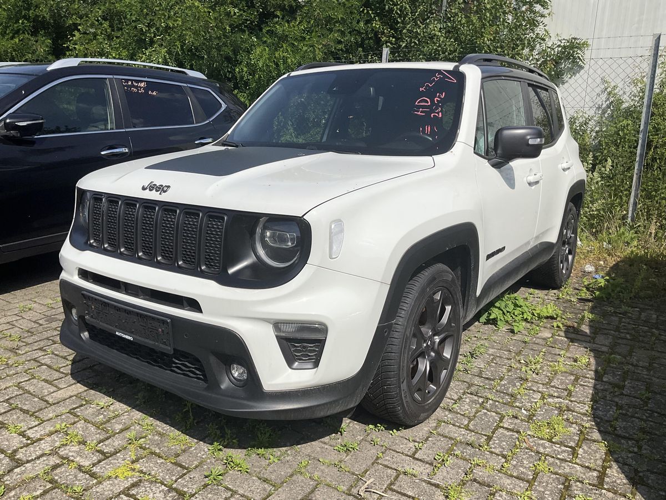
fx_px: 558
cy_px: 250
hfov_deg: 61.7
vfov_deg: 48.2
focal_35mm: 29
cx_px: 333
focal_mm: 3
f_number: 1.8
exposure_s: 1/3322
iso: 25
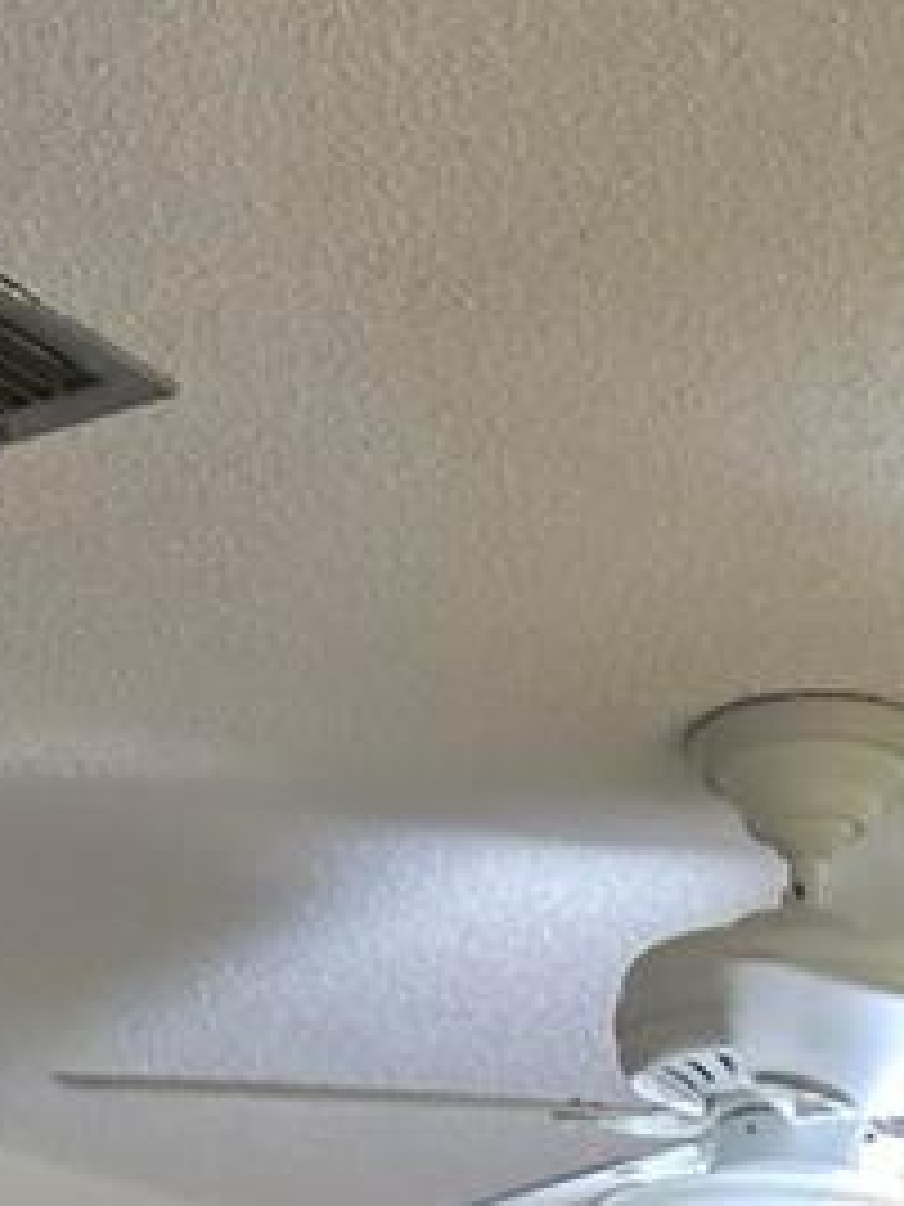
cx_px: 445
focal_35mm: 103
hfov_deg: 14.4
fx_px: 3586
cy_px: 2434
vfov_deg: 15.3
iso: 500
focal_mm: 5.4
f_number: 1.8
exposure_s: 1/120
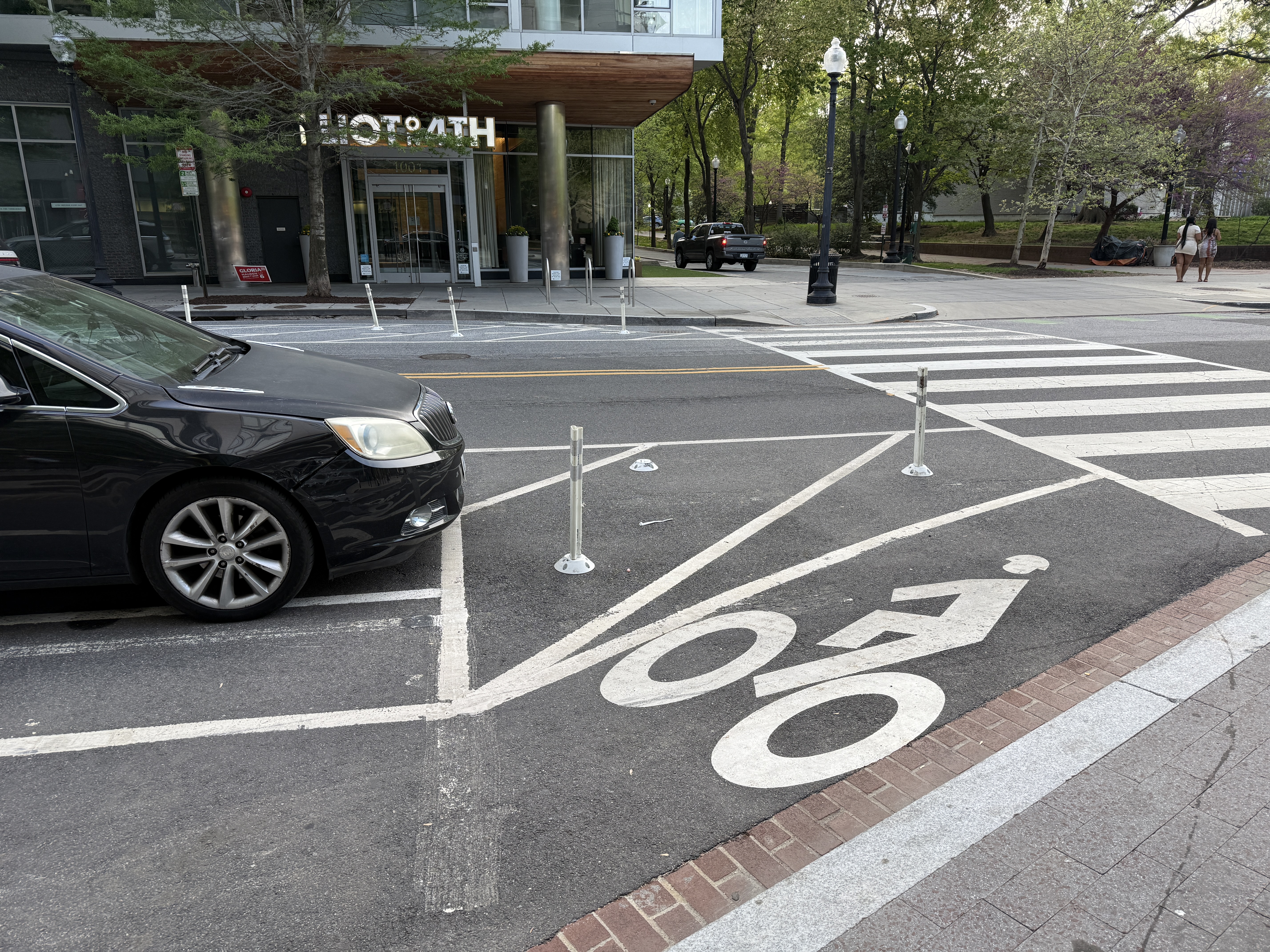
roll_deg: +0.4
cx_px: 635
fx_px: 881
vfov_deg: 56.8
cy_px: 476
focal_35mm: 24
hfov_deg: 71.6
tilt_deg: -16.0
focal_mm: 6.76
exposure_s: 1/435
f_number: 1.78
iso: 80
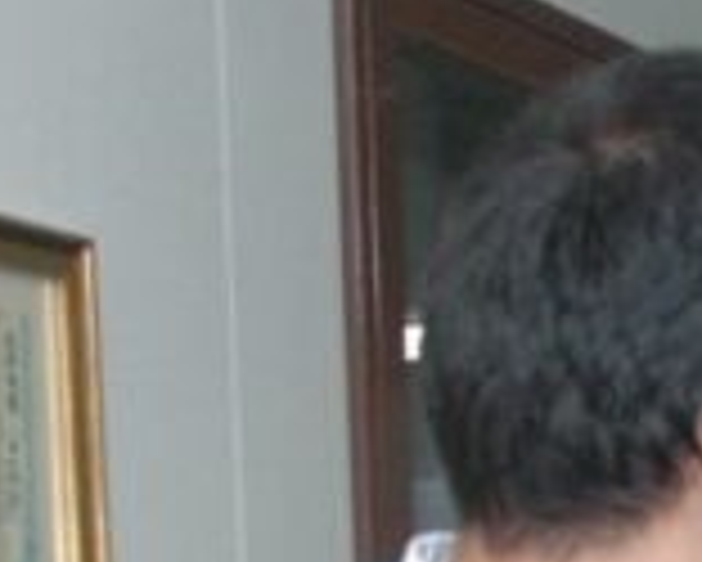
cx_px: 1544
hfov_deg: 8.2
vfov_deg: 6.6
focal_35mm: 222
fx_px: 4615
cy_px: 1342
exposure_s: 1/160
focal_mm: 24
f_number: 4
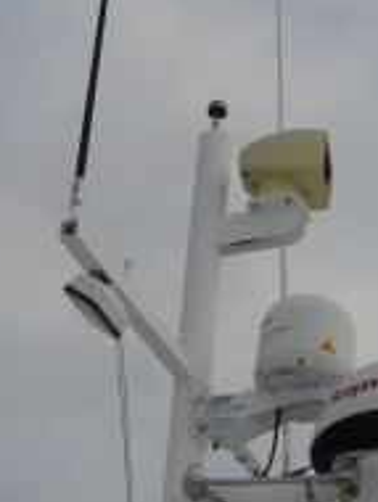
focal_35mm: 142
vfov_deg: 13.9
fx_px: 2063
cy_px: 301
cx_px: 169
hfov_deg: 10.5
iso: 125
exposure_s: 1/1000
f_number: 3.7
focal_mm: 8
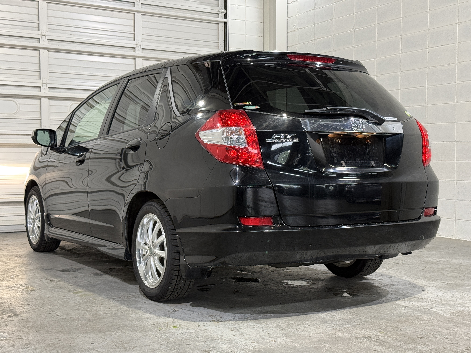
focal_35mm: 48
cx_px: 236
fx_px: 653
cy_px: 176
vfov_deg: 30.3
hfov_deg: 39.7
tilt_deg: -1.4
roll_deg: -0.4
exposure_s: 1/60
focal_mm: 6.76
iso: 200
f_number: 1.78
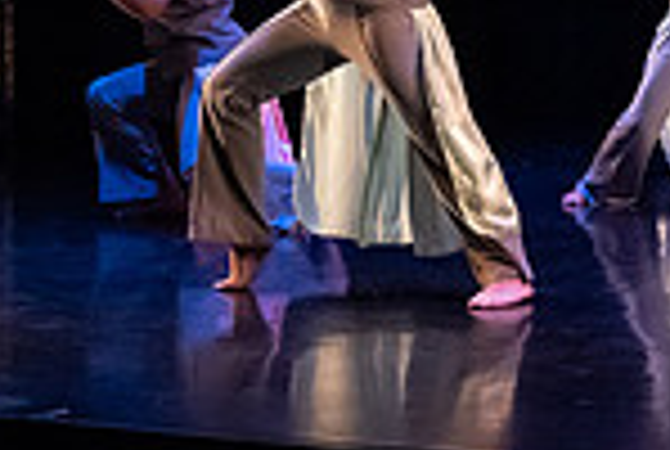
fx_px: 2835
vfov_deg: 9.0
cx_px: 1101
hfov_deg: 12.6
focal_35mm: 152
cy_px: -45
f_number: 4.5
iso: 6400
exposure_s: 1/400
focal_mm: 36
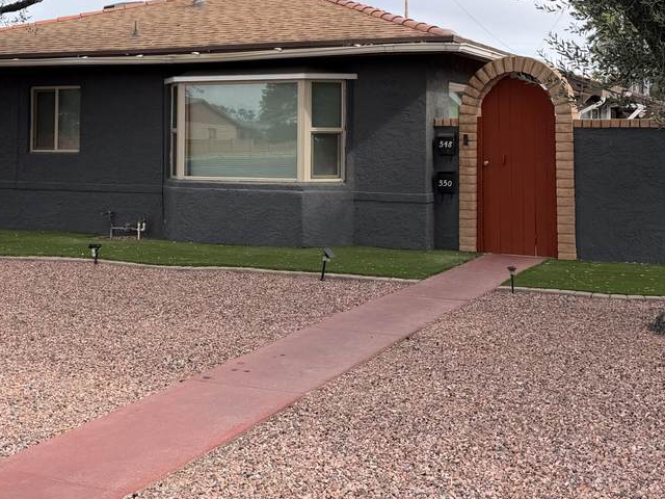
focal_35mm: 48
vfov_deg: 29.5
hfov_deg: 39.7
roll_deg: -0.6
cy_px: 97
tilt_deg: +2.0
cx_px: 343
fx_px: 922
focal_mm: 6.76
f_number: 1.78
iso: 80
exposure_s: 1/2232
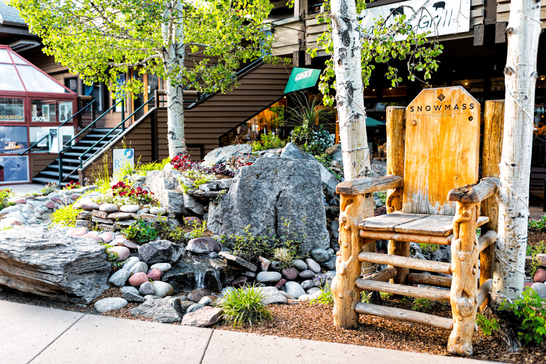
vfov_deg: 37.9
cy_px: 182
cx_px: 273
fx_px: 531
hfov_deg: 54.4
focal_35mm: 35
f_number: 2
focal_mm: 35
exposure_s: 1/100
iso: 125
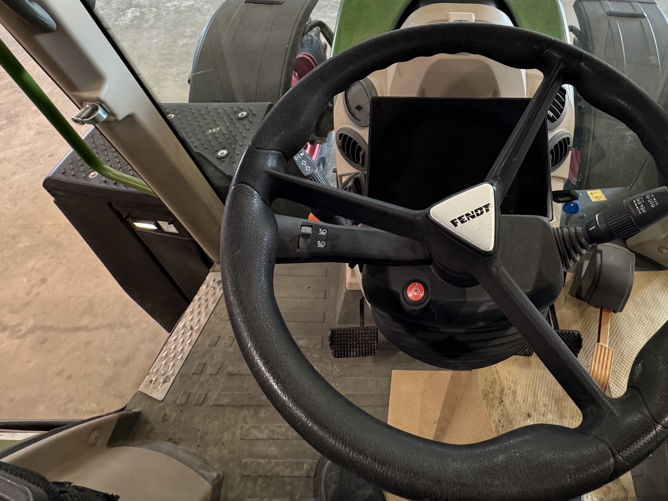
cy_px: 117
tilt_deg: -42.8
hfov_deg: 74.0
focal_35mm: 22
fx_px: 425
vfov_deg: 57.5
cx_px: 447
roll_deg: -1.4
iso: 320
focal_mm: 2.22
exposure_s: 1/71
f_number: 2.2
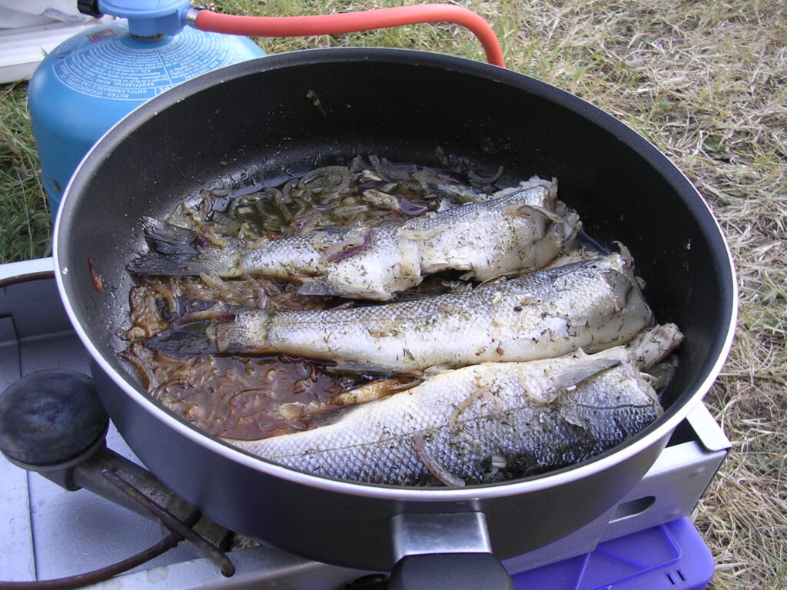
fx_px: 864
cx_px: 394
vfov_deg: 37.7
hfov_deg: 49.0
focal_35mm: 38
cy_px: 295
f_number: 2.8
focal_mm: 5.8
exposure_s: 1/54.6
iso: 100
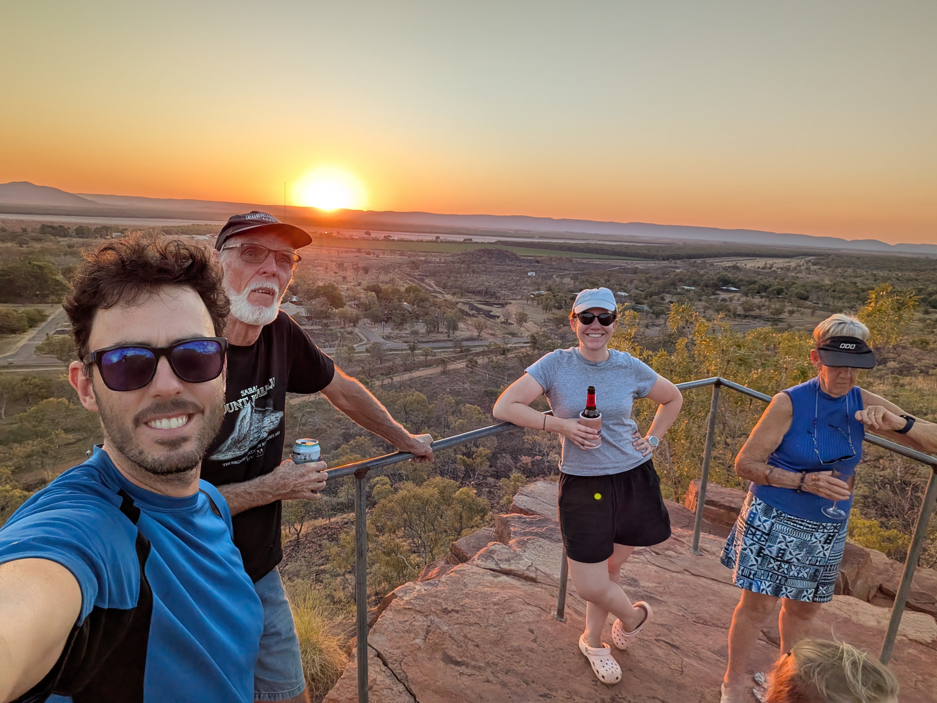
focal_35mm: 21
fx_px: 568
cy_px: 352
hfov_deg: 79.0
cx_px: 468
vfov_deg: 63.4
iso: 35
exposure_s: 1/296
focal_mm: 2.74
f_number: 2.2
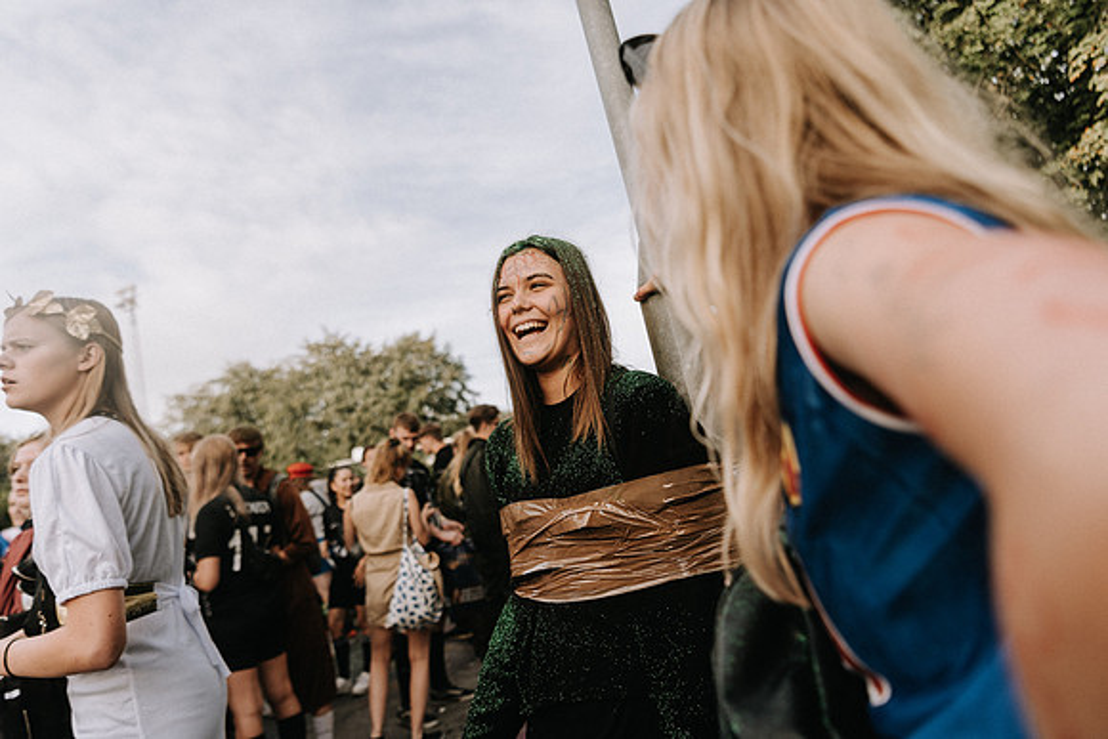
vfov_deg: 53.2
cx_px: 554
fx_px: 739
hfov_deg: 73.7
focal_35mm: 24
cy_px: 370
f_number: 2.8
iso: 100
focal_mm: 24
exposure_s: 1/640
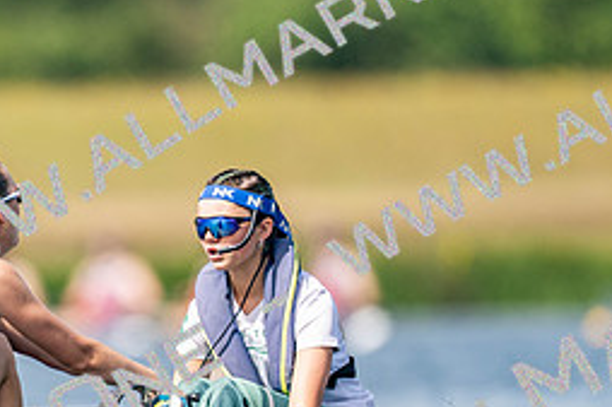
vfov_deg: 1.0
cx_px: 152
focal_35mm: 1370
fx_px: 23274
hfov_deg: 1.5
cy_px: 317
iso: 160
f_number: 4
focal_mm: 600
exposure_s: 1/2500
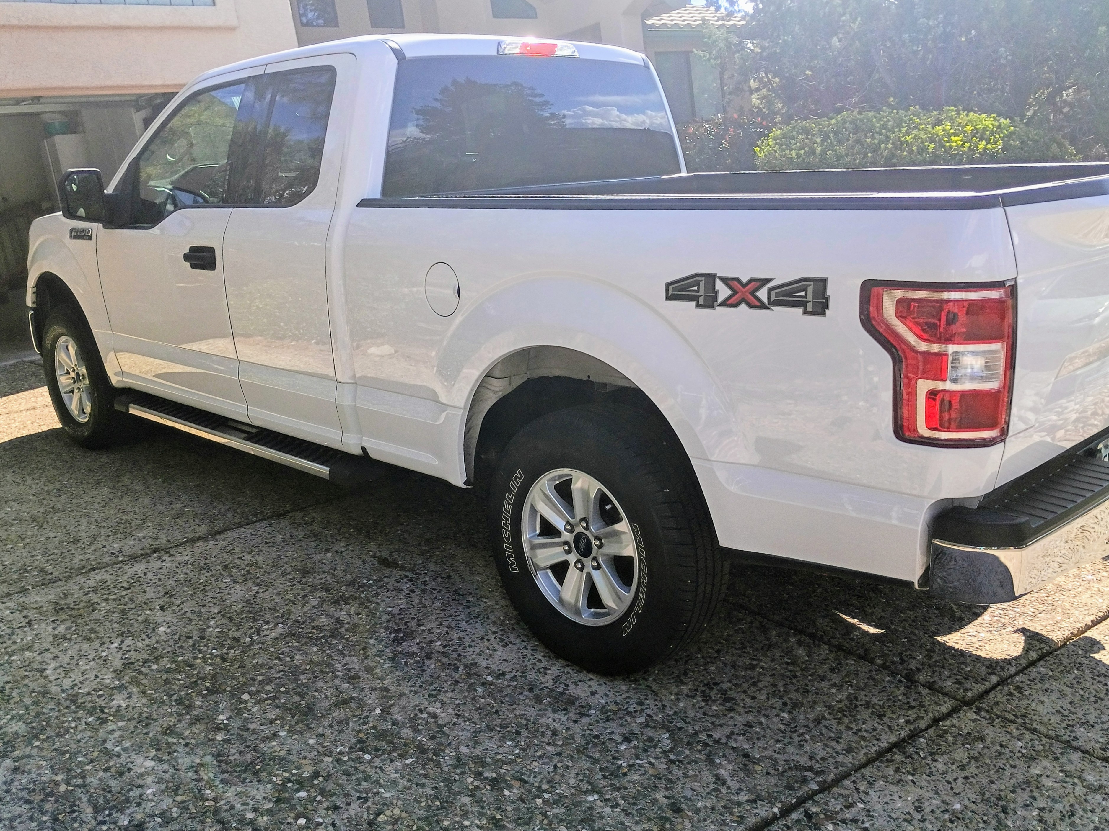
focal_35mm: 29
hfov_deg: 61.7
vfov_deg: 48.2
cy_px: 416
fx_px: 929
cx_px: 554
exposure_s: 1/616
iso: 100
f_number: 1.8
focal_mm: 4.27
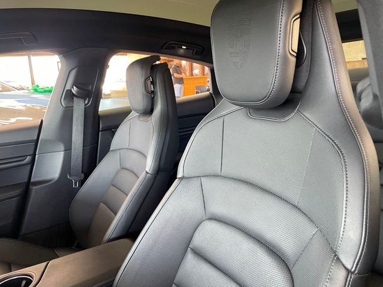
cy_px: 139
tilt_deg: -11.5
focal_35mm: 27
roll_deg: +3.9
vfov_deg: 51.3
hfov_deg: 65.3
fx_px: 299
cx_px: 191
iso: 160
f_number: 1.6
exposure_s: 1/60
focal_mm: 4.2
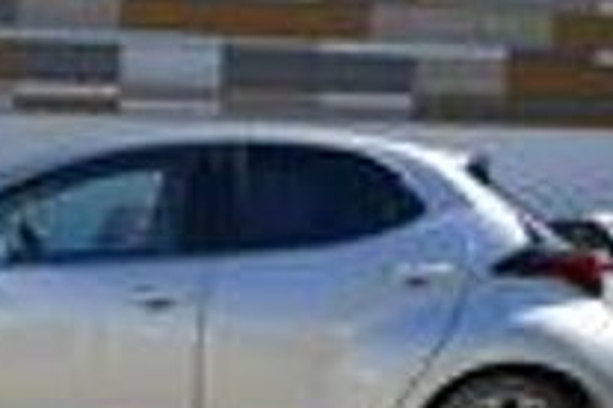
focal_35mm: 58
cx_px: 98
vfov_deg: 23.2
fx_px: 988
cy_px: 303
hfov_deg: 33.2
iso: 125
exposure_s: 1/1000
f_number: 2.8
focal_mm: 9.12
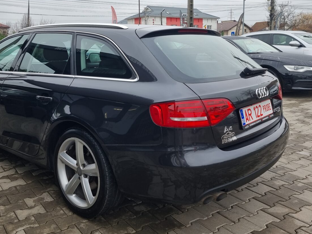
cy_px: 72
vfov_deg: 40.0
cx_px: 122
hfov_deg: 52.2
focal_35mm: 35
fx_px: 315
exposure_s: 1/104
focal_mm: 6.7
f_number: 1.8
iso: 50
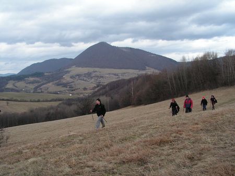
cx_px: 118
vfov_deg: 39.6
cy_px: 88
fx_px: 244
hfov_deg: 51.4
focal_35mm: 36
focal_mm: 6
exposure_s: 1/80
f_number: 8
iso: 100
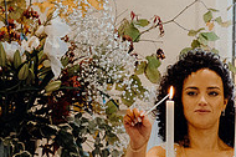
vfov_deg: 4.5
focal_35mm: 303
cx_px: 358
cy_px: 156
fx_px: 1983
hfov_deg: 6.7
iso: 1600
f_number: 3.5
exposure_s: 1/160
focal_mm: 66
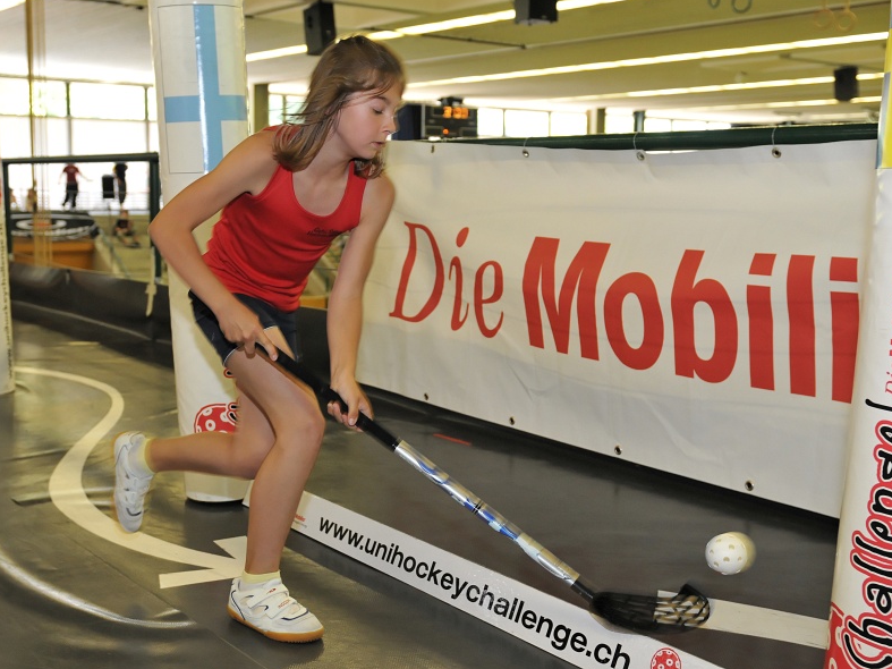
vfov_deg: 33.6
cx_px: 401
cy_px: 334
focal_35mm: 43
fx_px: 1108
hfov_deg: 43.8
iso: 800
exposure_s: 1/125
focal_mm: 26
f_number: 2.8
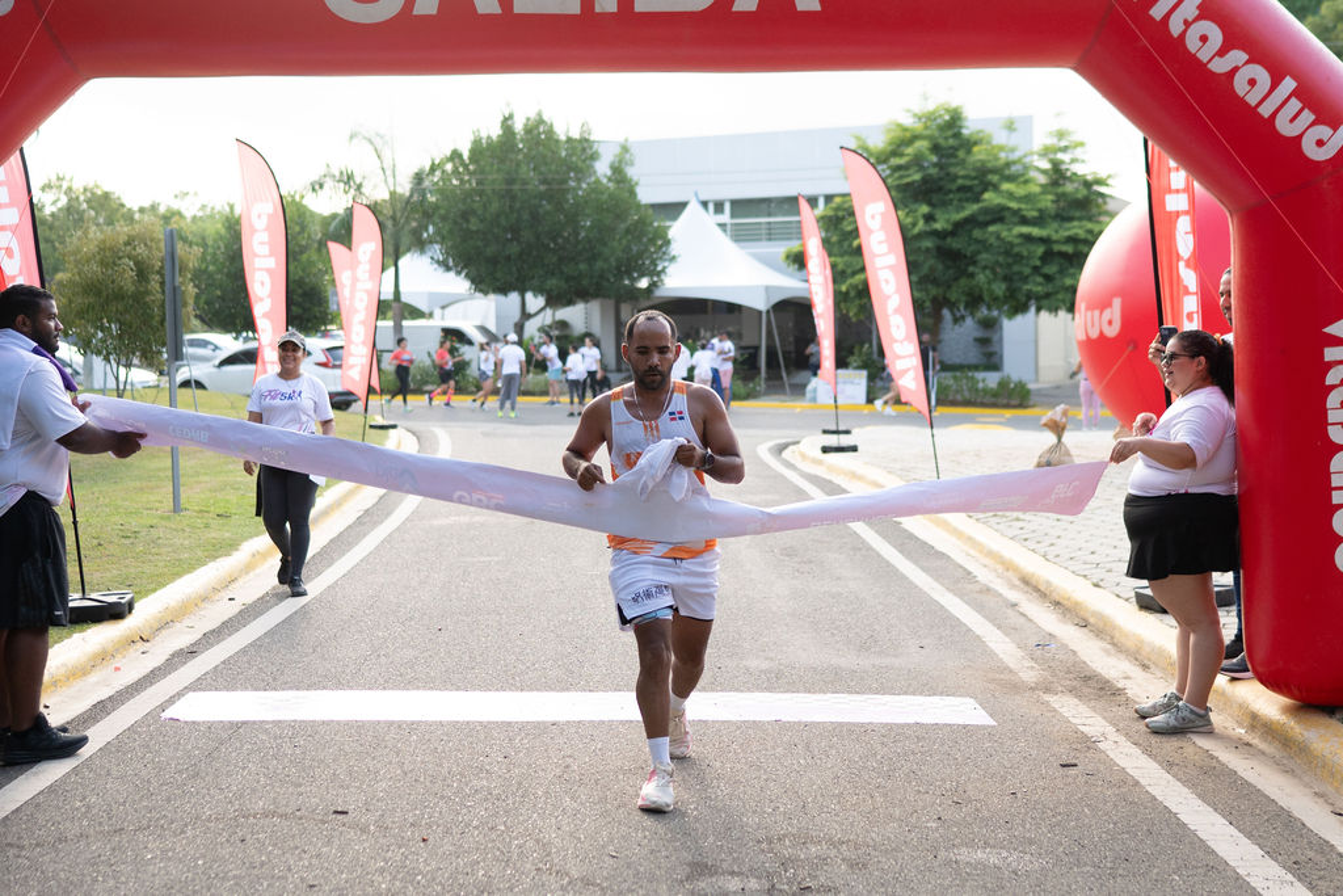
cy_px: 448
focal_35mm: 52
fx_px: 1940
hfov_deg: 38.2
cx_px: 672
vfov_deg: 26.0
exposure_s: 1/1600
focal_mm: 35
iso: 500
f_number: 2.2
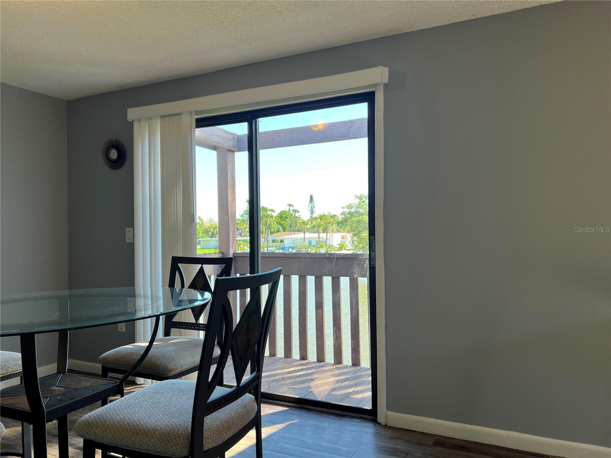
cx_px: 306
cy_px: 229
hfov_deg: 67.3
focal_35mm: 26
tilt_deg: -0.4
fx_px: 459
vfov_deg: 53.1
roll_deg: +0.5
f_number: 1.5
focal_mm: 5.7
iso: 50
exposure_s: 1/312
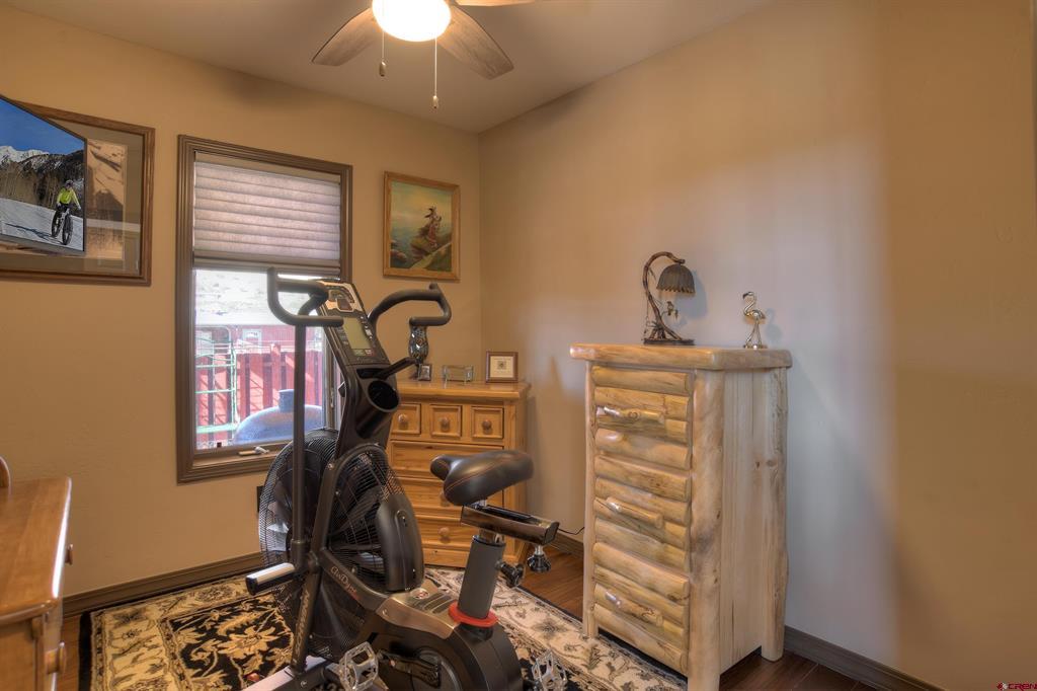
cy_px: 346
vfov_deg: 67.3
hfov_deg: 90.0
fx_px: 518
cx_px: 518
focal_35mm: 18
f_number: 8
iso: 100
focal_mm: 18
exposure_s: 1
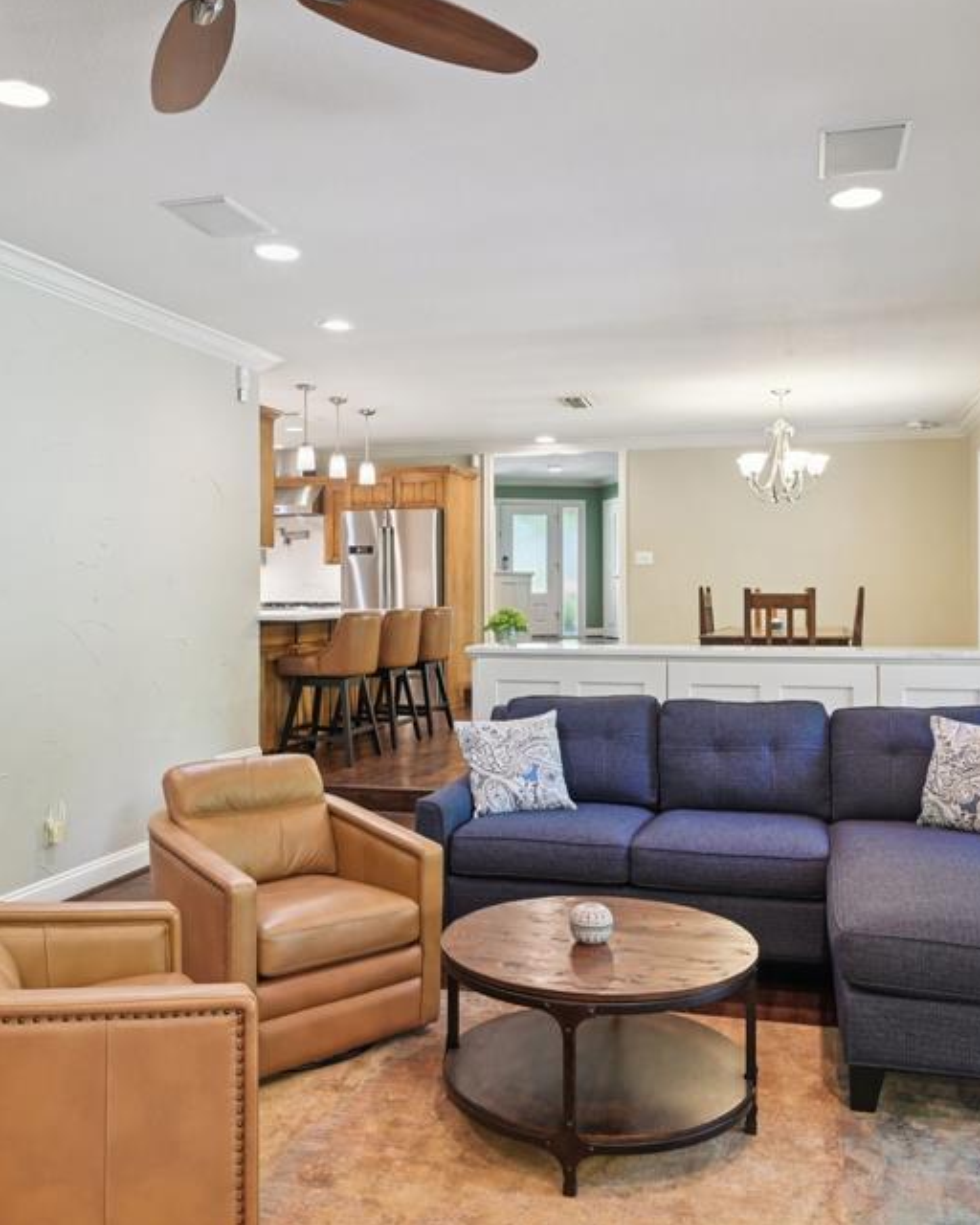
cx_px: 486
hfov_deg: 48.5
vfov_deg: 58.7
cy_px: 584
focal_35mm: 30
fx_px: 1088
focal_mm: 20
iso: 400
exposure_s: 1/6
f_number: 8
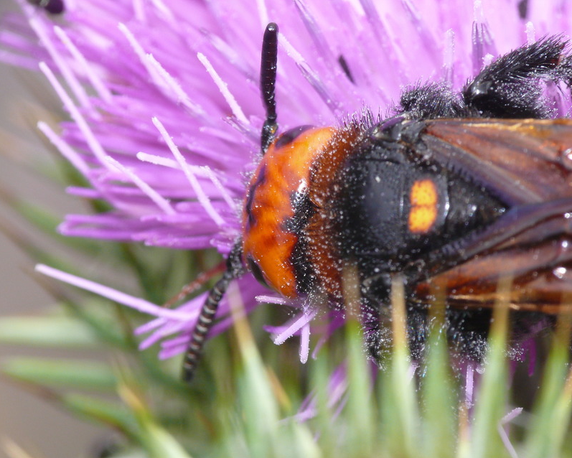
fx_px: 5198
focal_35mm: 307
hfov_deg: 6.3
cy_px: 229
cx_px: 293
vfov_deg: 5.0
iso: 200
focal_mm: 62.2
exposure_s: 1/160
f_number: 10
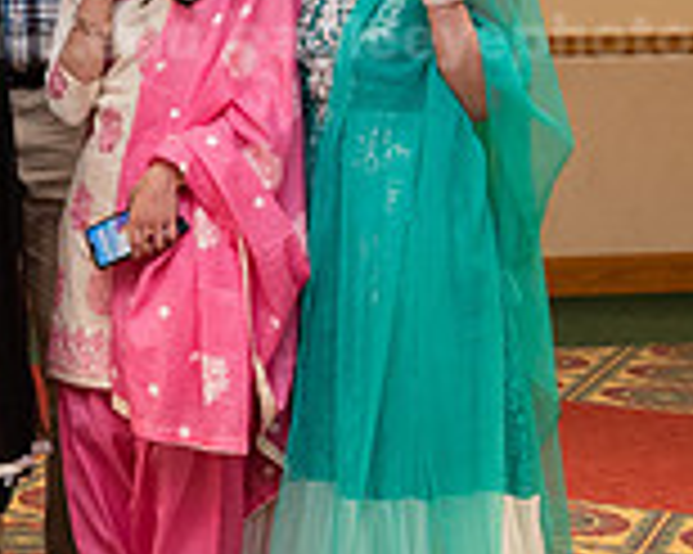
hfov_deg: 14.9
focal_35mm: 113
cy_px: 133
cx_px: -544
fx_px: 2316
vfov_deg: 13.6
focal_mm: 32
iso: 2500
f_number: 6.3
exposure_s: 1/200
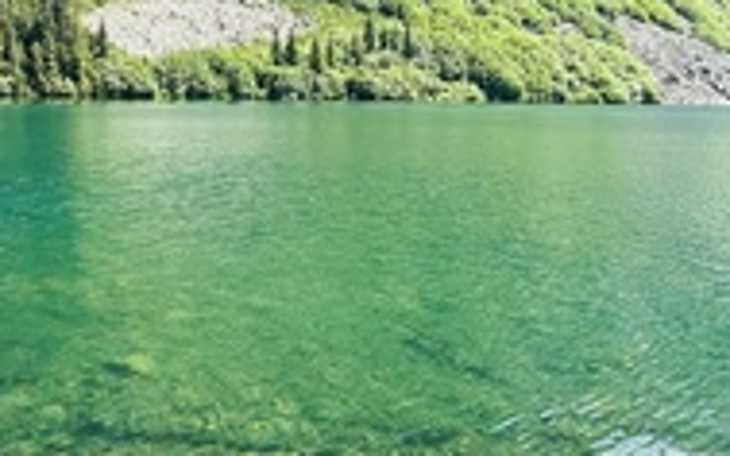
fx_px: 875
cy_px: 174
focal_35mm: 44
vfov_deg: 29.1
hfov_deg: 45.1
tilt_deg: -5.3
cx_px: 421
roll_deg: -1.3
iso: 40
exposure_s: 1/487
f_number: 2.2
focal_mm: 2.22
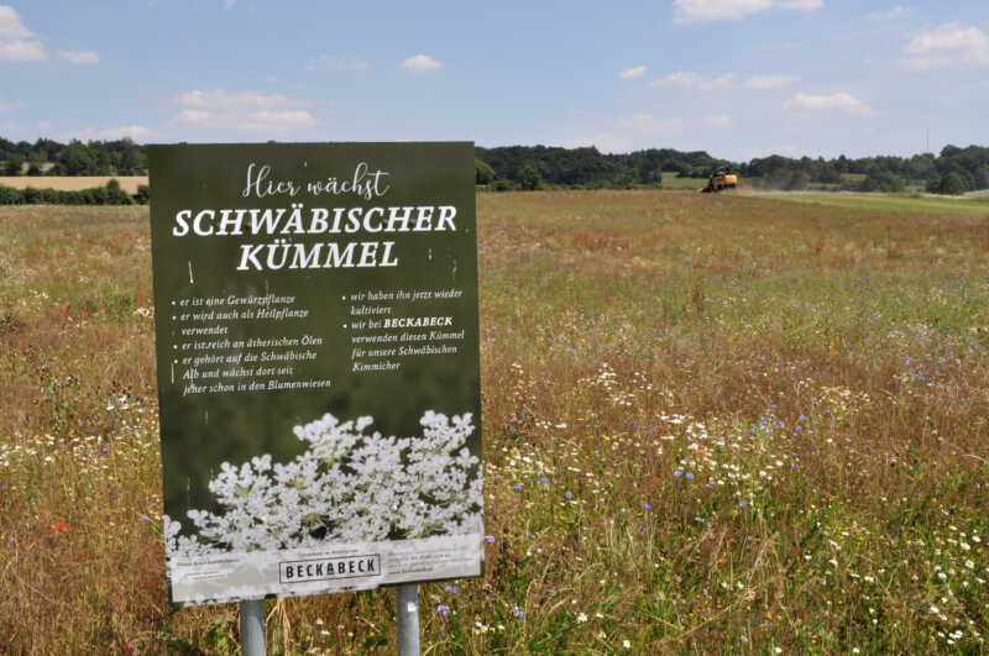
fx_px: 1193
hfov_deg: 45.0
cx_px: 494
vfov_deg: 30.8
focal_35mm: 44
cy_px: 328
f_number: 25
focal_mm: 29
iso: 200
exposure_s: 1/60
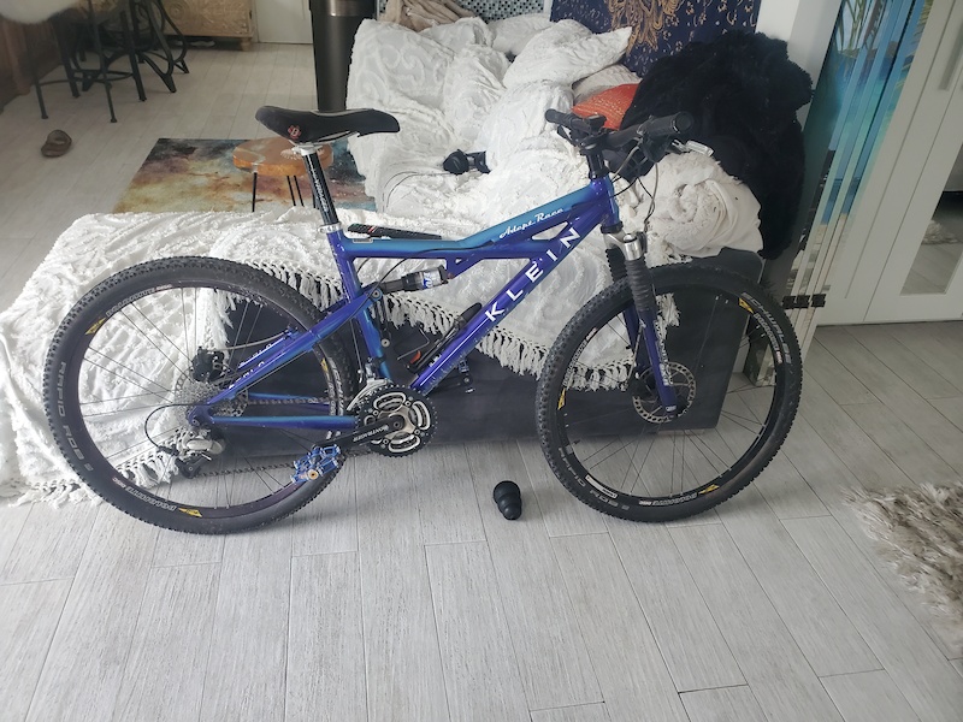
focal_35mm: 26
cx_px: 482
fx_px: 723
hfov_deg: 67.3
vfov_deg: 53.1
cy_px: 361
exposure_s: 1/40
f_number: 2.4
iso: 200
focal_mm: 4.3
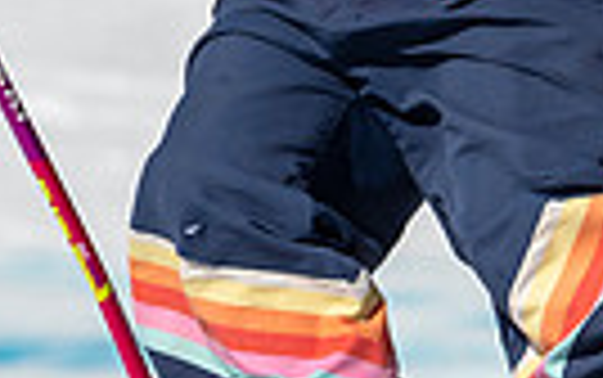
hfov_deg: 0.8
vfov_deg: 0.5
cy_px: -64
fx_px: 44639
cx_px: 464
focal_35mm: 2714
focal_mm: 400
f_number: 8
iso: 200
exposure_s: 1/2000
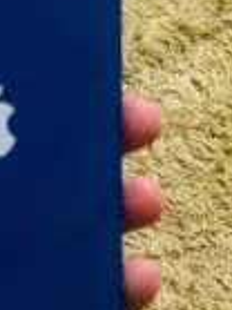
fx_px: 1342
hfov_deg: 9.7
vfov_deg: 13.1
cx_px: -40
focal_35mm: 150
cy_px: 54
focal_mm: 6
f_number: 2.4
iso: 640
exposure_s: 1/25
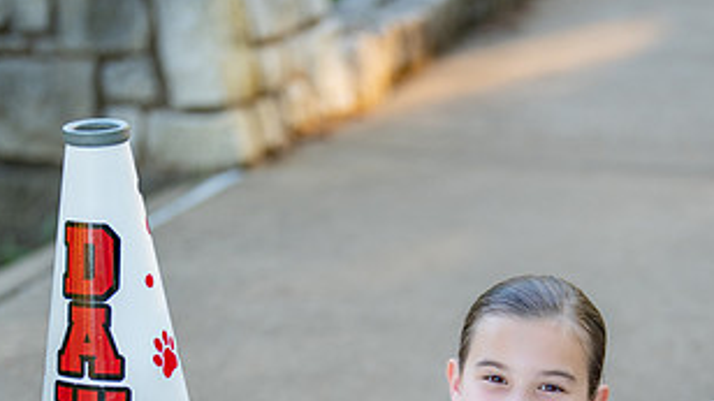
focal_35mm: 123
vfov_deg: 9.7
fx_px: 2328
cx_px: 512
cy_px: 501
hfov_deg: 17.4
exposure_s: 1/800
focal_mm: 50
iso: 200
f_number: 1.2
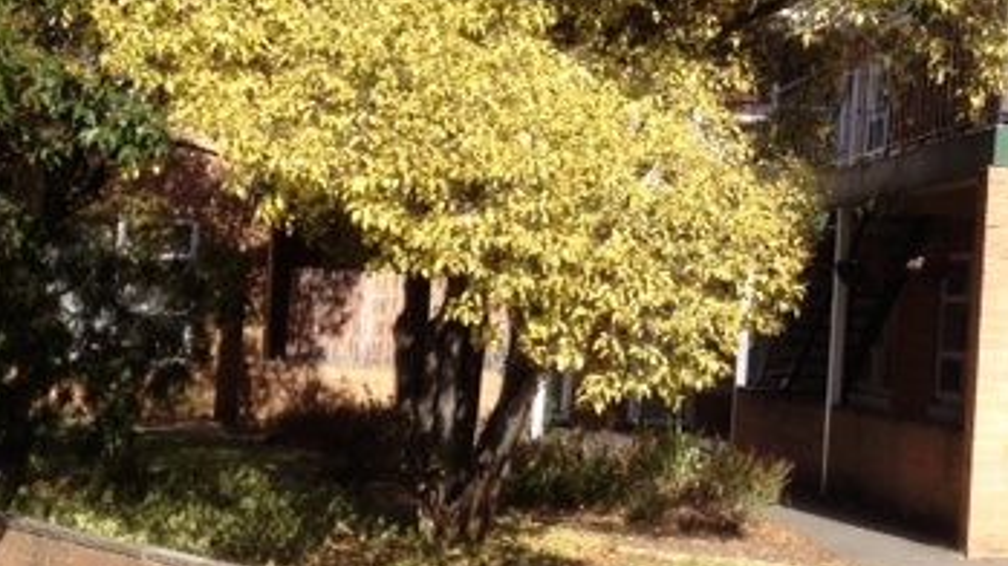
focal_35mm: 70
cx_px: 861
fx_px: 1870
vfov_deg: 17.2
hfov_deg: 29.2
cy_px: 260
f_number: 2.4
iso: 64
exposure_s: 1/1200
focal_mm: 4.28
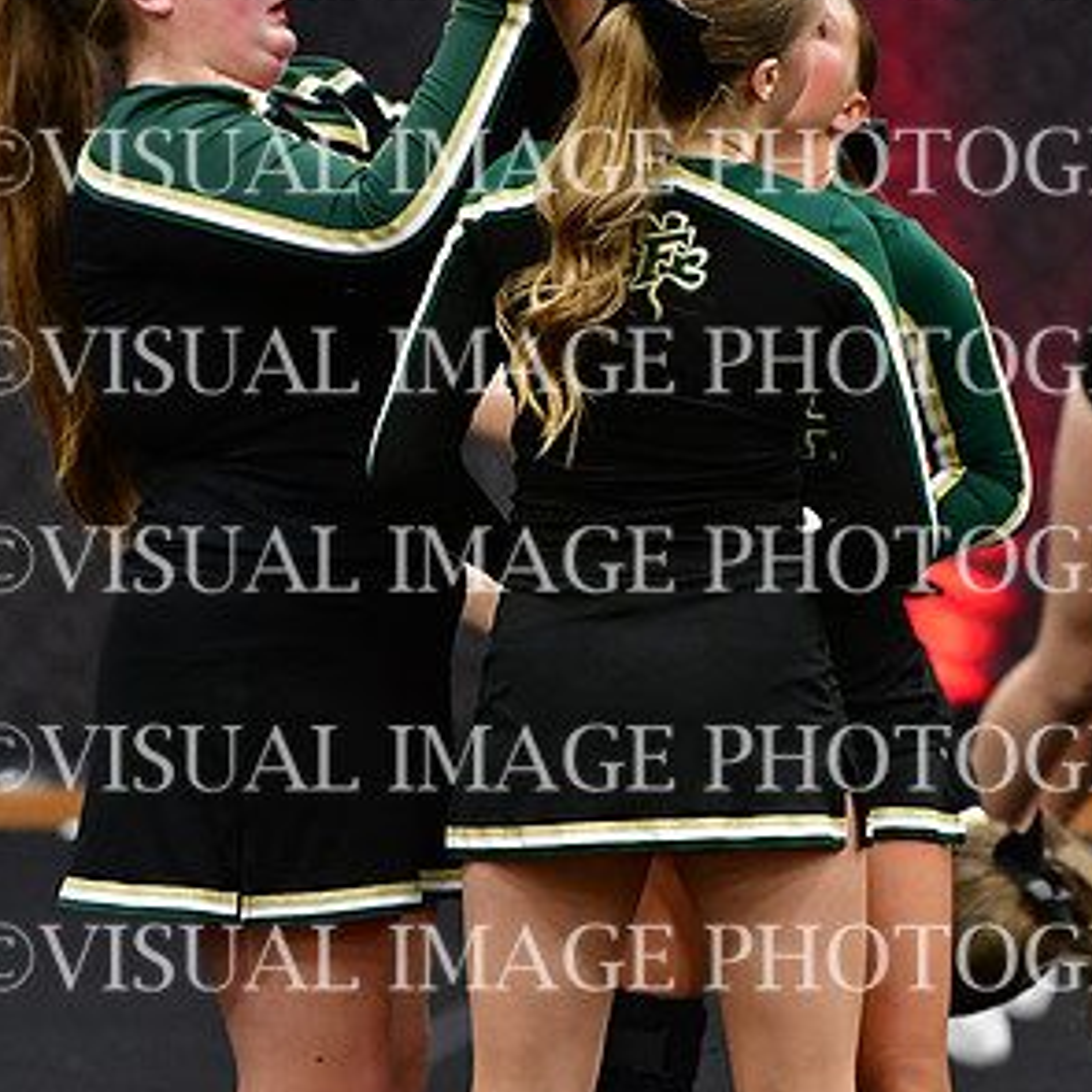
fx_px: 17917
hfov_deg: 3.5
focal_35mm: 502
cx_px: 679
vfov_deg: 3.5
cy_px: 659
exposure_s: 1/500
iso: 5000
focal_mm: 200
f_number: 3.5
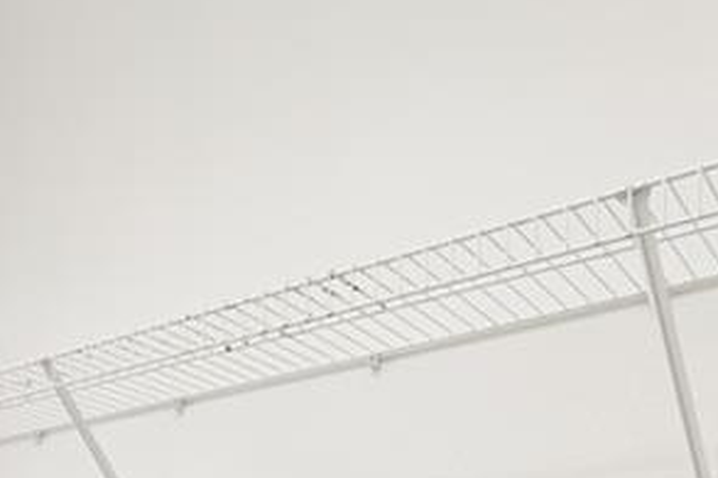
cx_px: -100
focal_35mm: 52
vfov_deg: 21.4
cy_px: 738
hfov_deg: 32.8
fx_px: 1032
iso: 400
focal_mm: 14.8
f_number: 8
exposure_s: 1/250
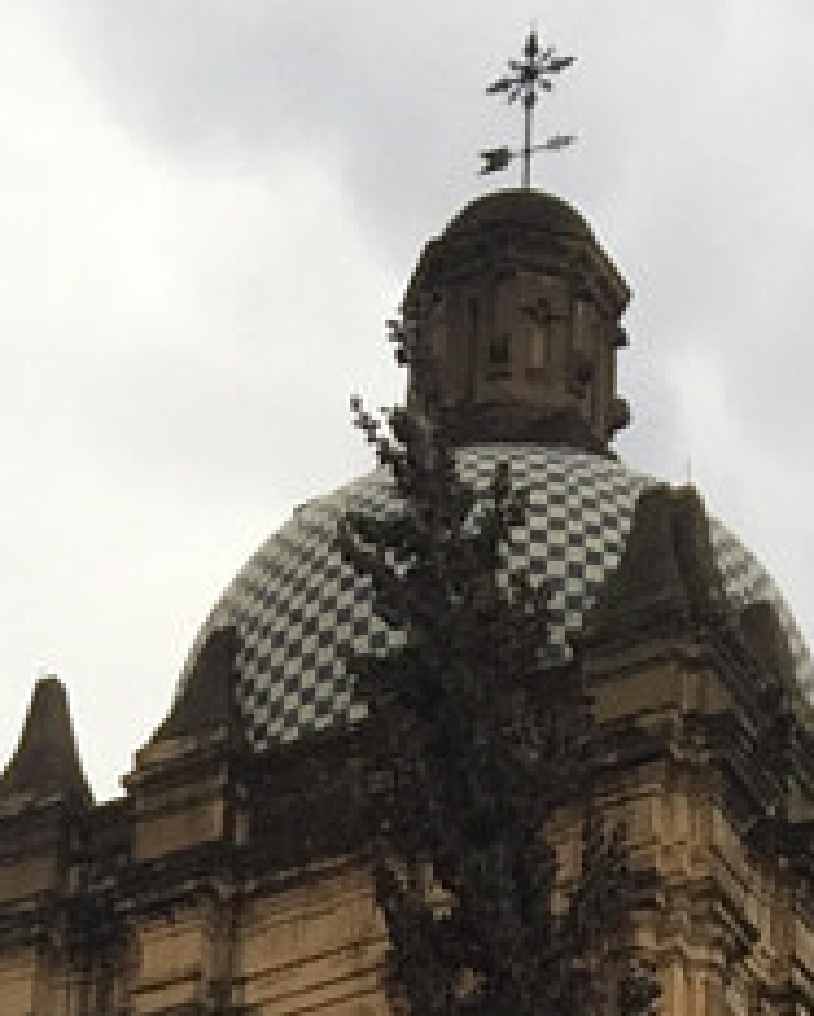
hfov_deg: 7.9
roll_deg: -2.3
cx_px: 201
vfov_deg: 8.1
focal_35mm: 195
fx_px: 5865
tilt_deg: +15.0
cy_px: 3241
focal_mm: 4.15
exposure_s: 1/356
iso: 32
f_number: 2.2
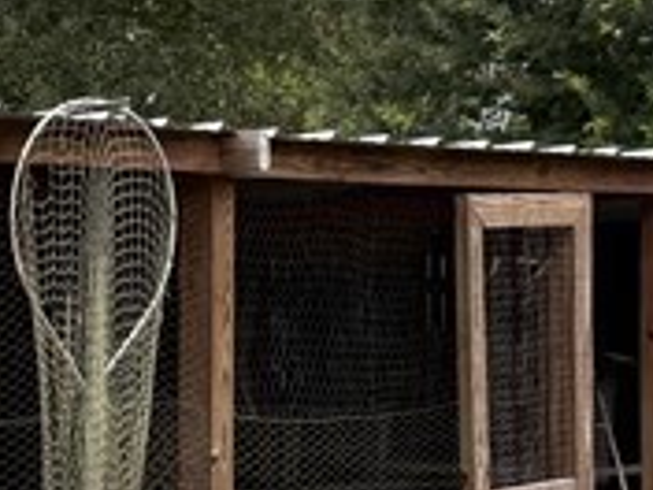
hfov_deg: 13.0
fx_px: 2641
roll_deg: +0.3
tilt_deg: +0.0
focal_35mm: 140
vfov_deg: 10.6
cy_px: 353
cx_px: -430
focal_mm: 6.76
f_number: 1.78
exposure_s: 1/363
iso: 100
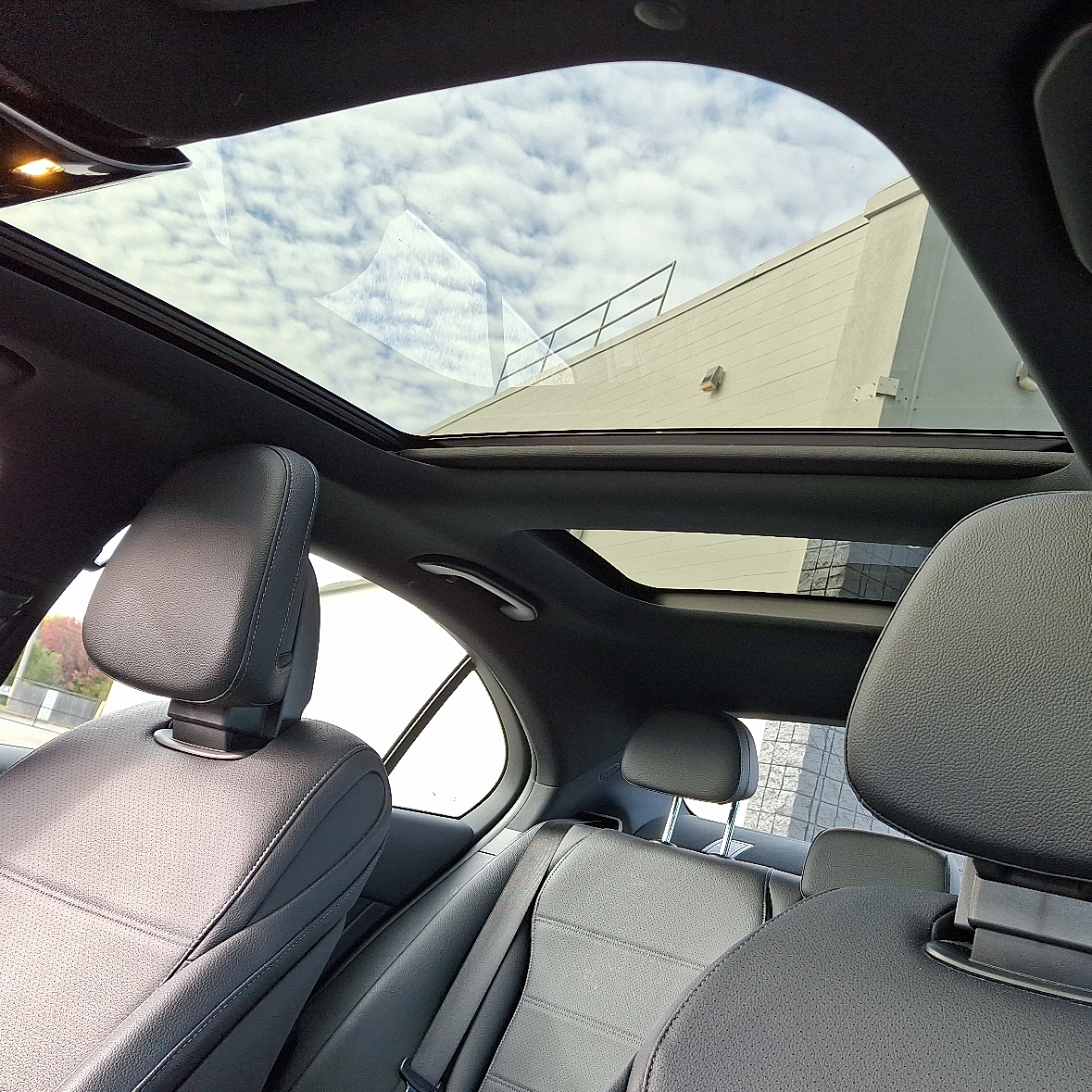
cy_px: 547
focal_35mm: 30
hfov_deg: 53.6
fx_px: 1071
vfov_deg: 54.0
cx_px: 667
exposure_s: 1/120
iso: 25
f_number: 1.8
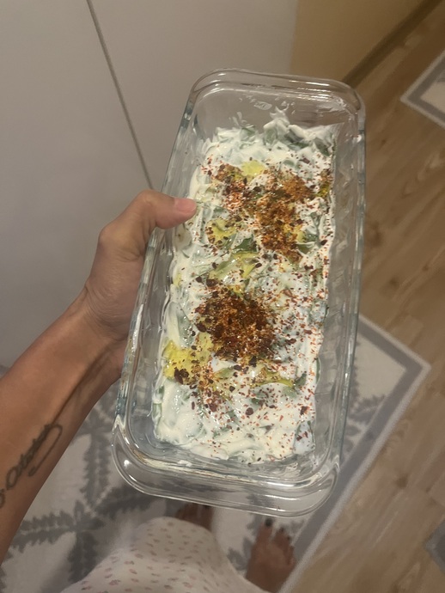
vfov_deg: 67.3
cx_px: 222
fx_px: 445
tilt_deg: -69.4
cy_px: 296
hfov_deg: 53.1
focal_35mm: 26
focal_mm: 5.1
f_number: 1.6
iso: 250
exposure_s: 1/50
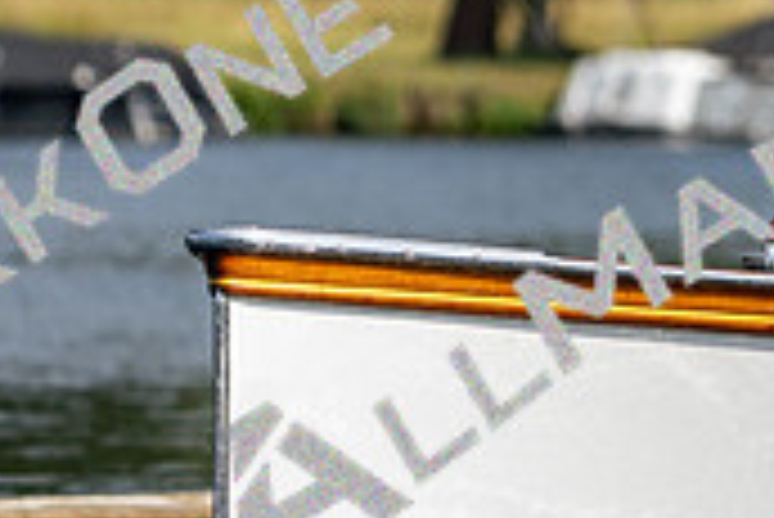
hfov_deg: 2.4
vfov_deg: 1.6
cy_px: -97
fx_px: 18527
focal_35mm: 861
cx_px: 1143
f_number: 5.6
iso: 160
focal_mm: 255
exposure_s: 1/1600
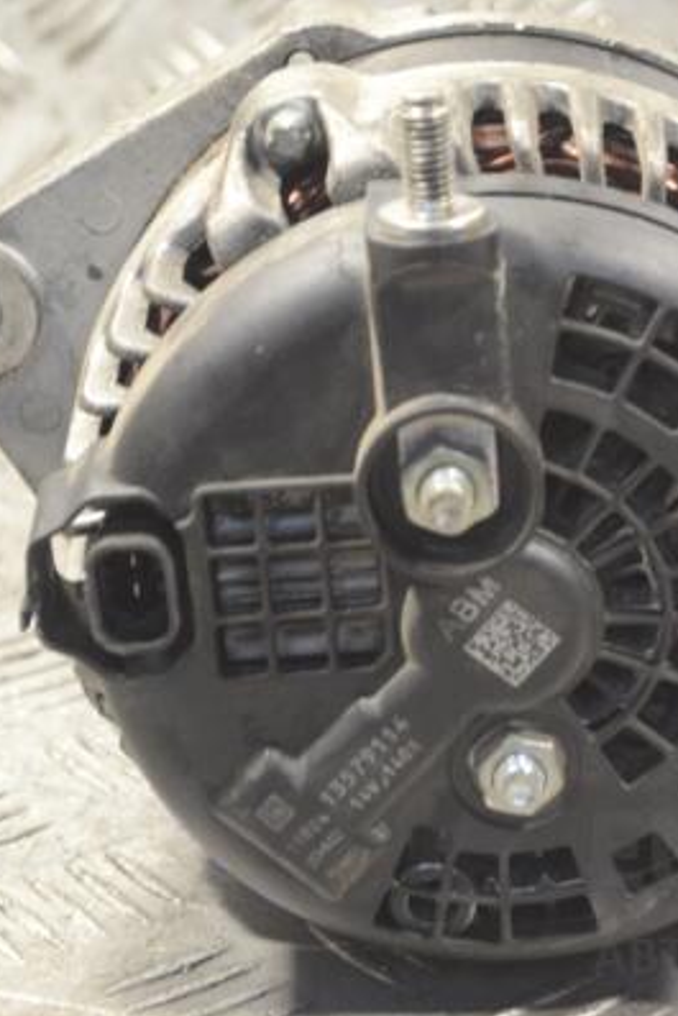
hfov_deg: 11.0
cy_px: 509
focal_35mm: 125
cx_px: 545
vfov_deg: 16.4
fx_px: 3521
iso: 1000
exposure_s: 1/30
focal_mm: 55
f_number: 5.6
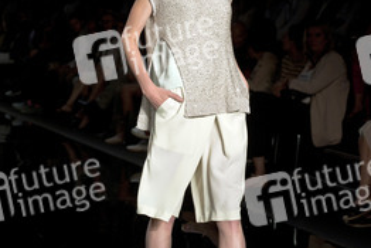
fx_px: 1258
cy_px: 122
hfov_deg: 16.8
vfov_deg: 11.3
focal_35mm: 122
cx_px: 187
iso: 1600
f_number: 6.3
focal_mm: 80
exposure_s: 1/200
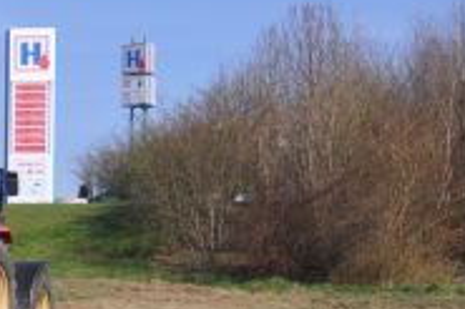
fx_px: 1678
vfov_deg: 10.5
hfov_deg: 13.2
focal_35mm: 130
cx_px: -513
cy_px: 227
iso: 200
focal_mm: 20
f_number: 10
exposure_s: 1/400
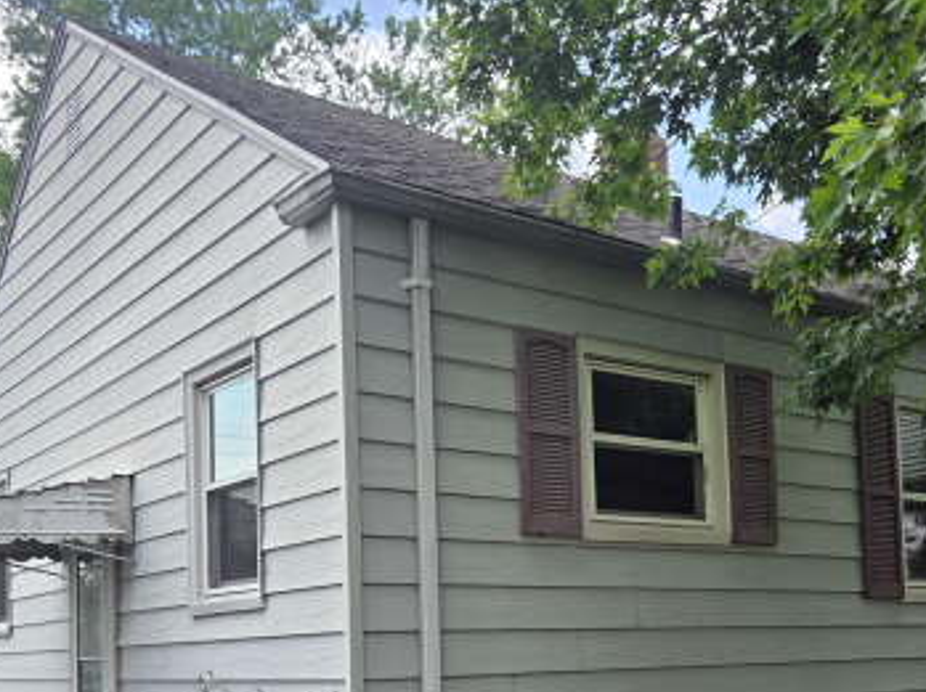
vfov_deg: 31.6
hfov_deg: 42.5
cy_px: 591
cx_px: 612
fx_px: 1176
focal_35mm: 44
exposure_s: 1/1785
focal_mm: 5.4
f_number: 1.8
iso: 80
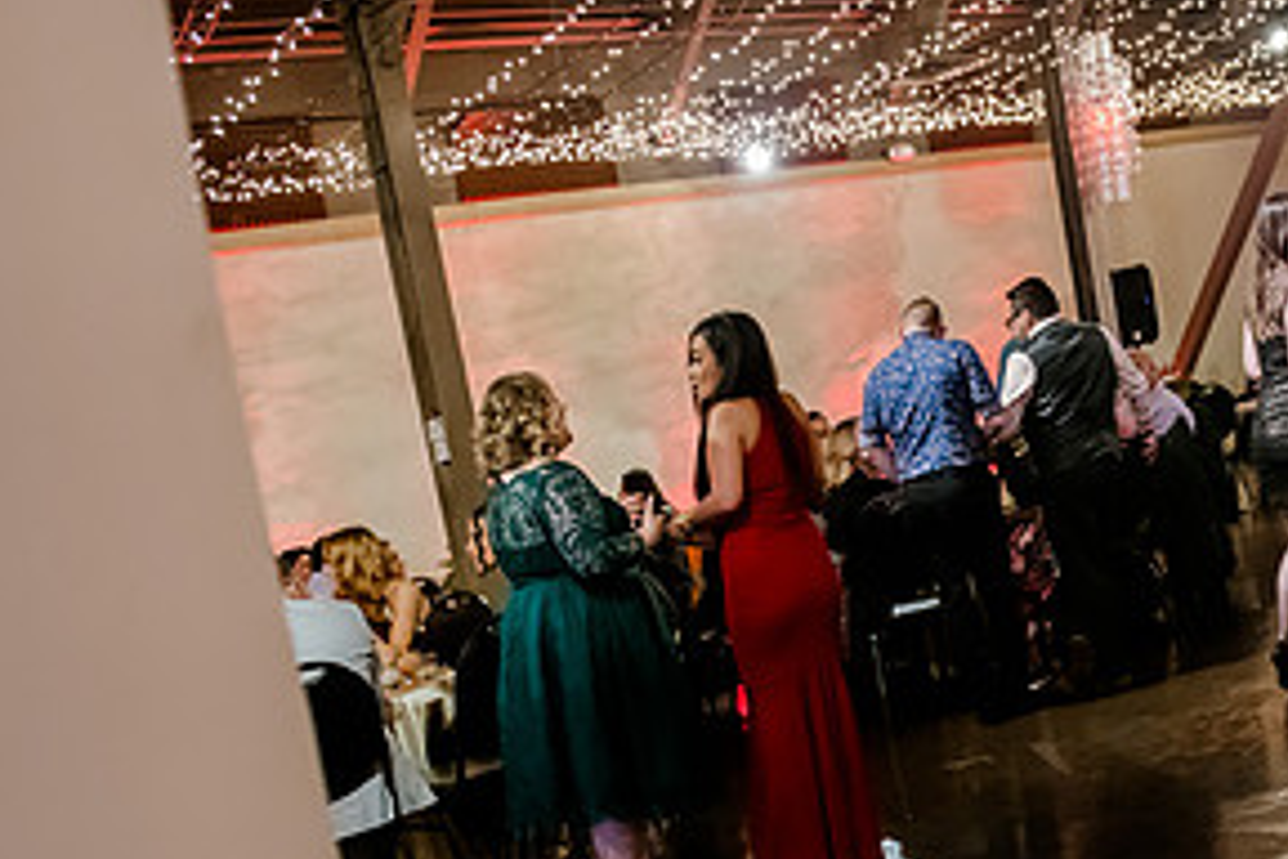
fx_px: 1932
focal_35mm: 54
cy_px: 596
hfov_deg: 35.2
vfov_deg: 24.9
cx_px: 1103
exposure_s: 1/60
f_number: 2.8
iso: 5000
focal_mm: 24
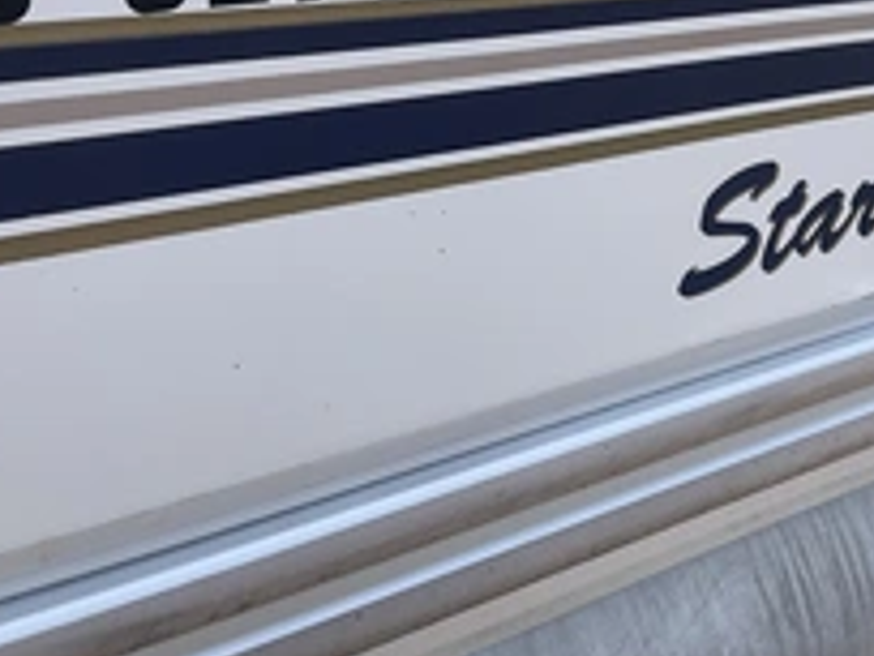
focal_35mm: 57
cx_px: 587
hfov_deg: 33.5
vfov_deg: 25.2
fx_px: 1439
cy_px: 120
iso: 25
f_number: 1.8
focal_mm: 3
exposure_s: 1/944
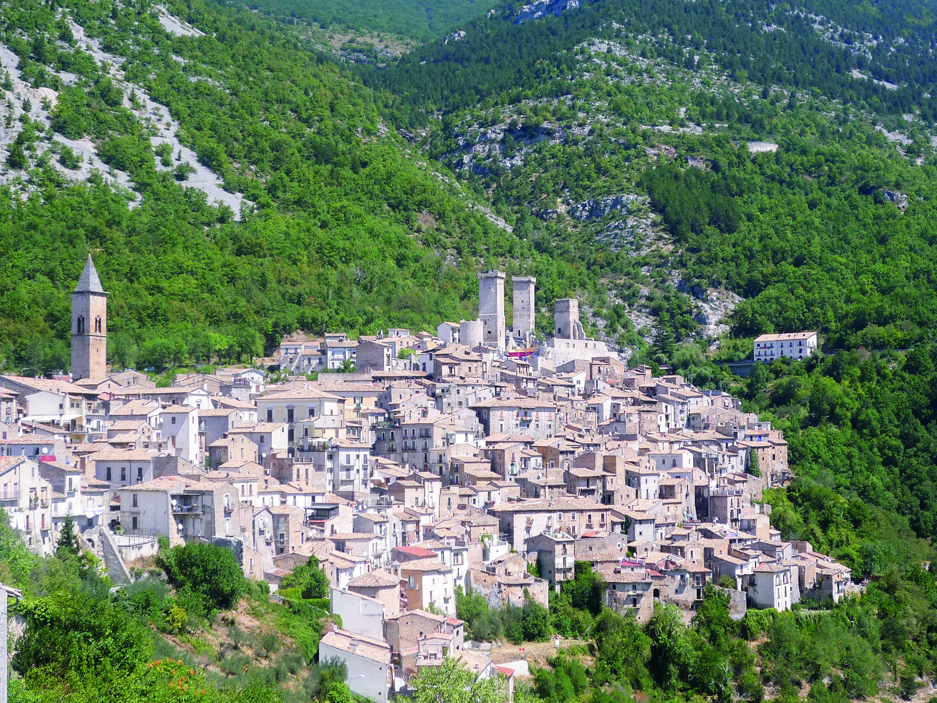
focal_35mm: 58
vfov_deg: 25.2
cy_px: 352
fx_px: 1570
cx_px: 468
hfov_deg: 33.2
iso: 100
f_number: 5.6
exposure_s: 1/400
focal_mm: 9.5
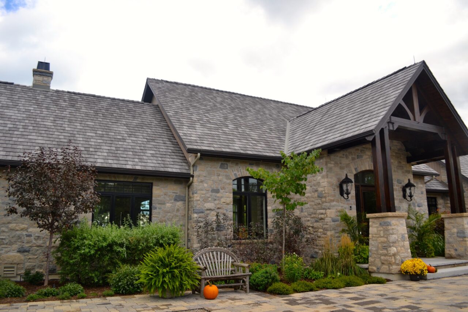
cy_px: 156
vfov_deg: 47.9
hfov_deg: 67.4
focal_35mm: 27
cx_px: 234
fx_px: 351
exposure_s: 1/200
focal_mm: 18
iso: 100
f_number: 5.6
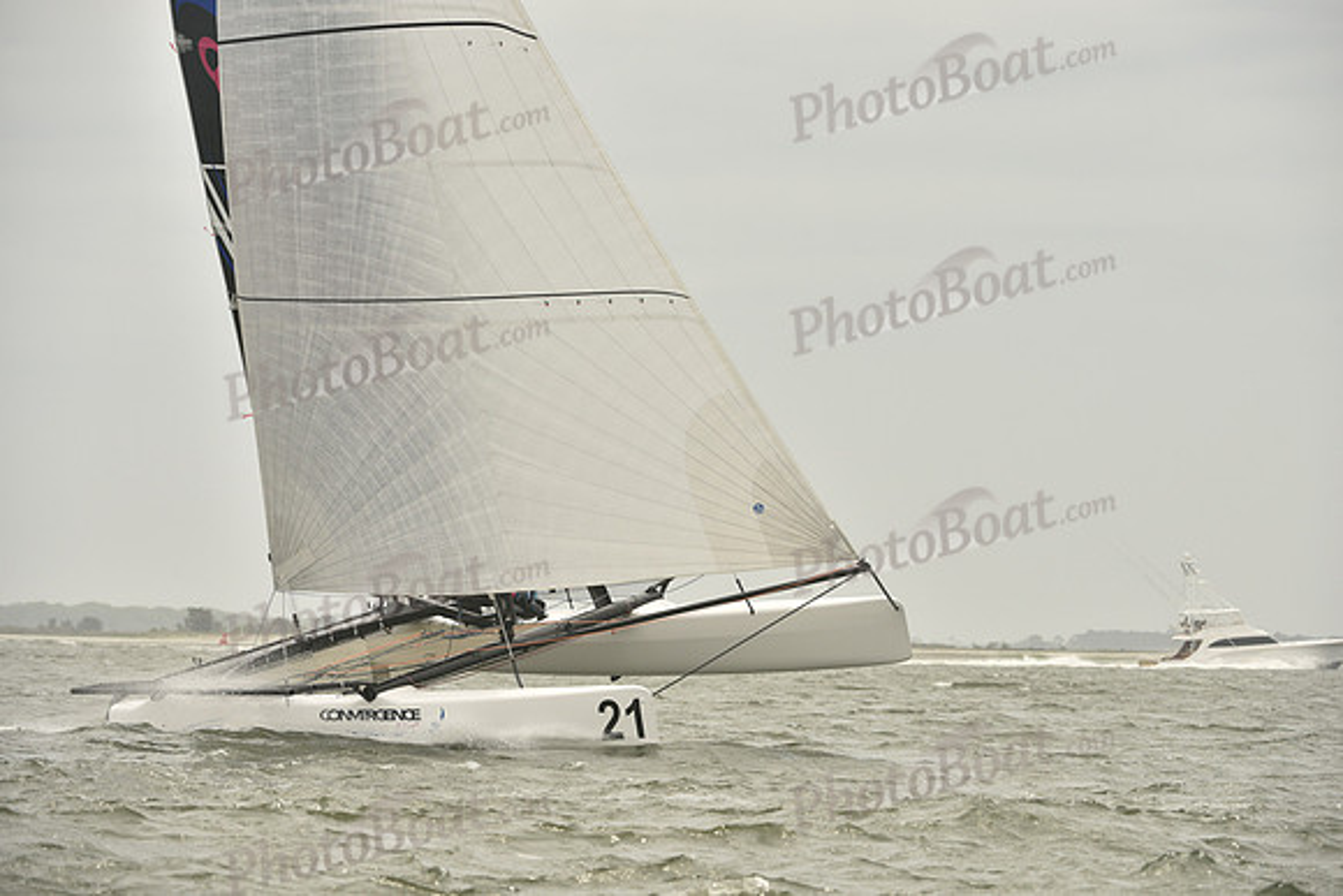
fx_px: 9701
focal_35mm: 260
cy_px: 448
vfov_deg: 5.3
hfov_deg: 7.9
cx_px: 672
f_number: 8
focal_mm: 260
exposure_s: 1/1000
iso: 320
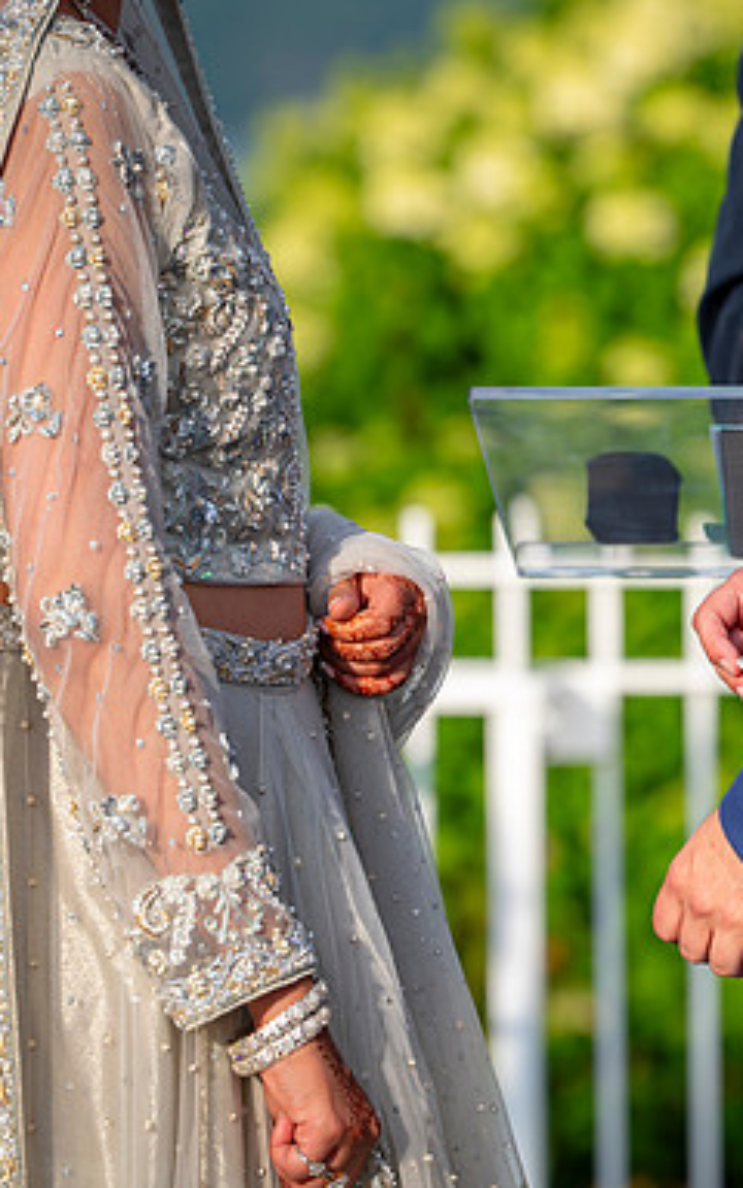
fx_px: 10562
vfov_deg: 6.4
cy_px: 590
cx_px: 723
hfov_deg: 4.0
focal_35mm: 326
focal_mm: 200
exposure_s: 1/800
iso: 160
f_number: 4.5
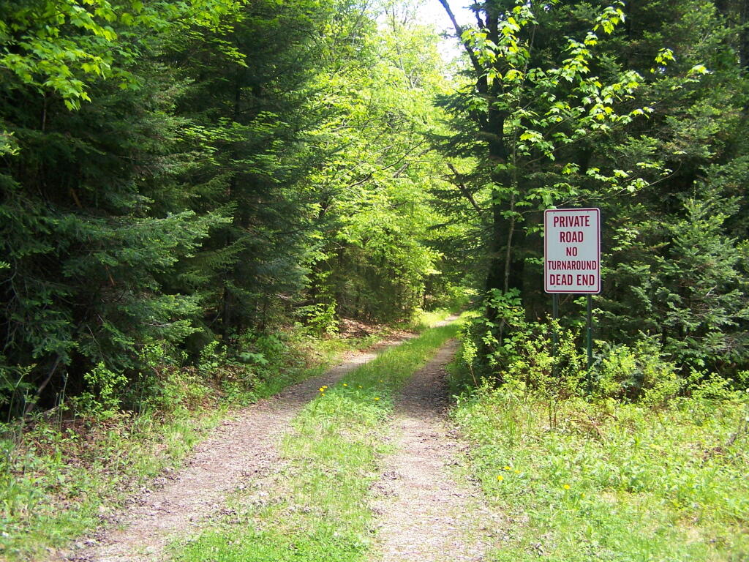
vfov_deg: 37.7
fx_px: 822
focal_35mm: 38
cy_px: 281
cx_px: 374
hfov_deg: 49.0
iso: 80
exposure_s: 1/125
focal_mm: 6.3
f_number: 2.8
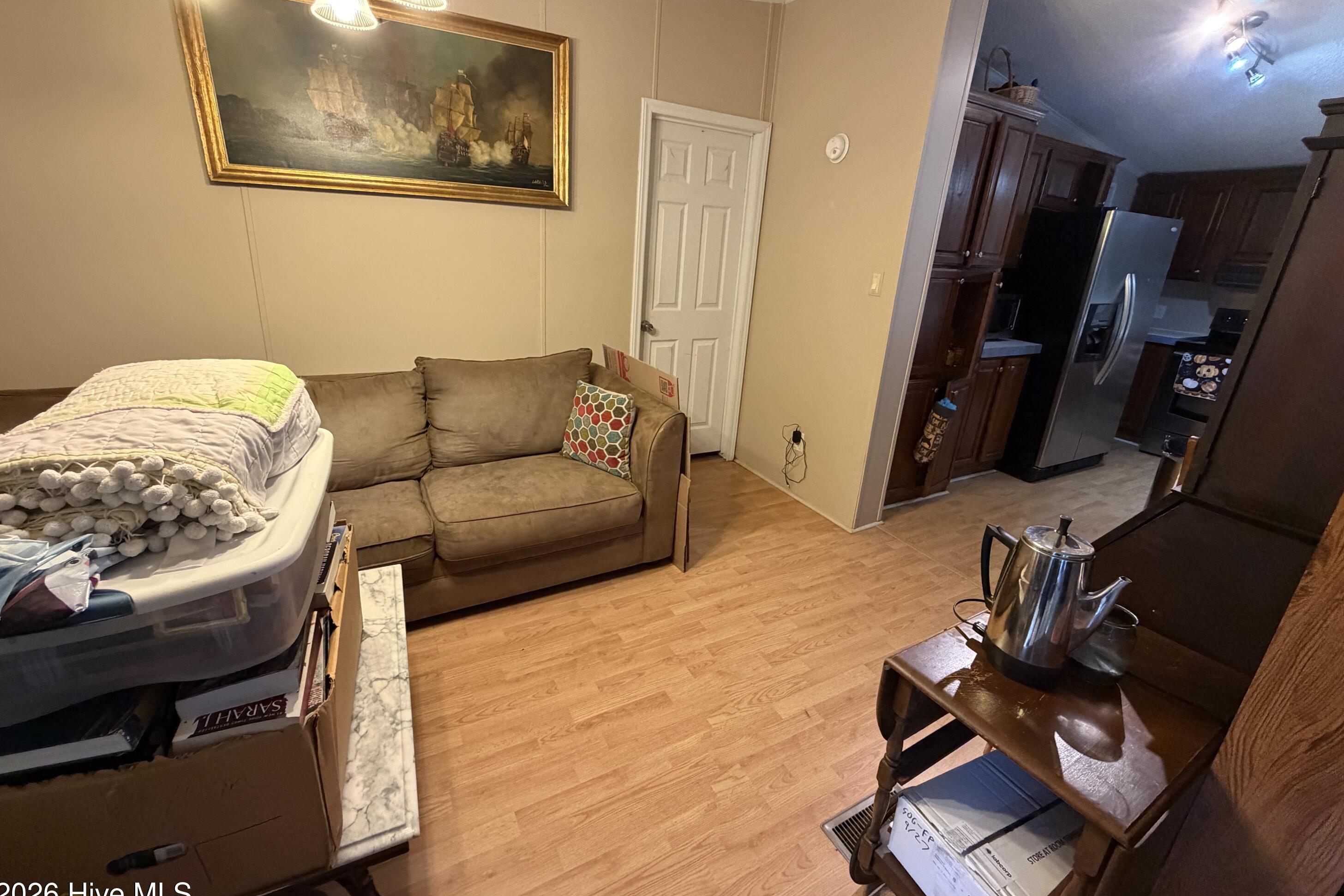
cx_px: 663
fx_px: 560
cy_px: 422
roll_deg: -2.7
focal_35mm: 15
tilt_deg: -17.7
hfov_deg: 100.4
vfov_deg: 77.2
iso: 500
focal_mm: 2.22
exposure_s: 1/60
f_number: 2.2
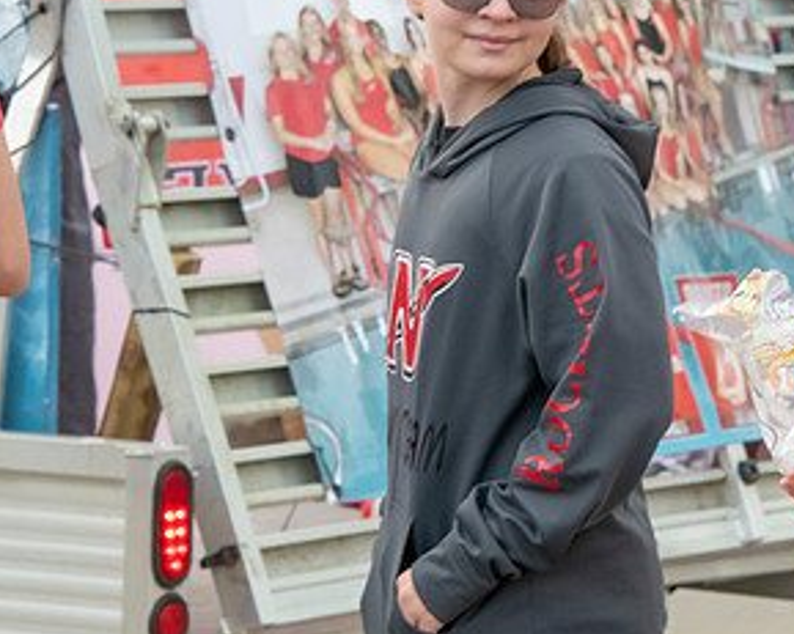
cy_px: 224
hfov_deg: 7.1
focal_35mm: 273
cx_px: 706
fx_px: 6413
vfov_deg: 5.7
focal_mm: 145
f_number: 11
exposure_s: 1/320
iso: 3200
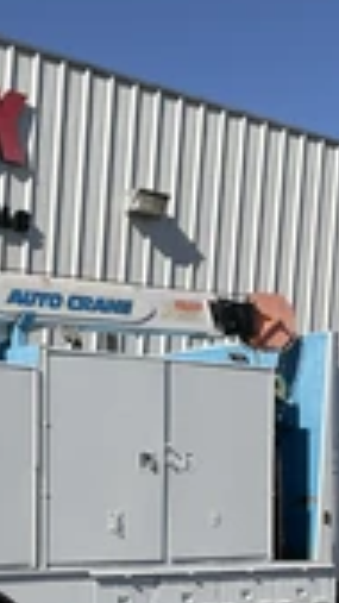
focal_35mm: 75
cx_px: 18
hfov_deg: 15.8
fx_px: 1199
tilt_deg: +0.2
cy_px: 510
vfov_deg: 27.5
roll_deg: -4.1
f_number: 1.8
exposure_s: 1/3125
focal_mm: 3
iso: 20
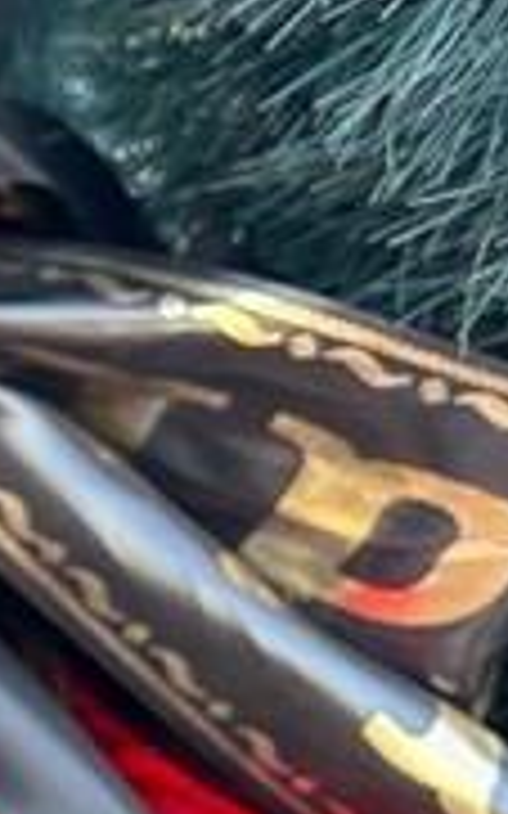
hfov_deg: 8.7
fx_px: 2705
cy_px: 333
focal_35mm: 122
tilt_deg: -32.8
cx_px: -1056
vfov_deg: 17.1
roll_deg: +0.4
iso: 125
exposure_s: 1/74
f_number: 1.6
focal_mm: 5.96
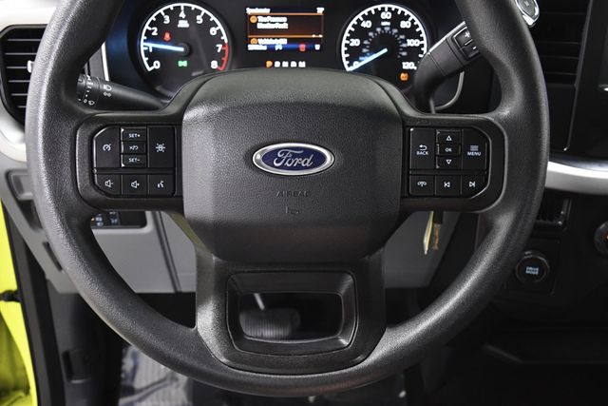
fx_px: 608
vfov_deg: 36.9
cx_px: 304
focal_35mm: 36
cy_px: 203
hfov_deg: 53.1
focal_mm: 24
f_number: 4.5
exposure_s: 1/80
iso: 2500
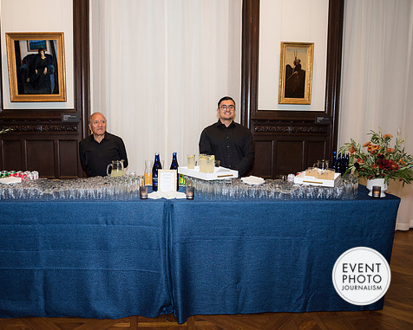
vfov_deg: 50.0
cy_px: 168
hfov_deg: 60.1
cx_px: 175
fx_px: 355
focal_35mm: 29
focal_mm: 24
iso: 800
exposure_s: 1/125
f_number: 5
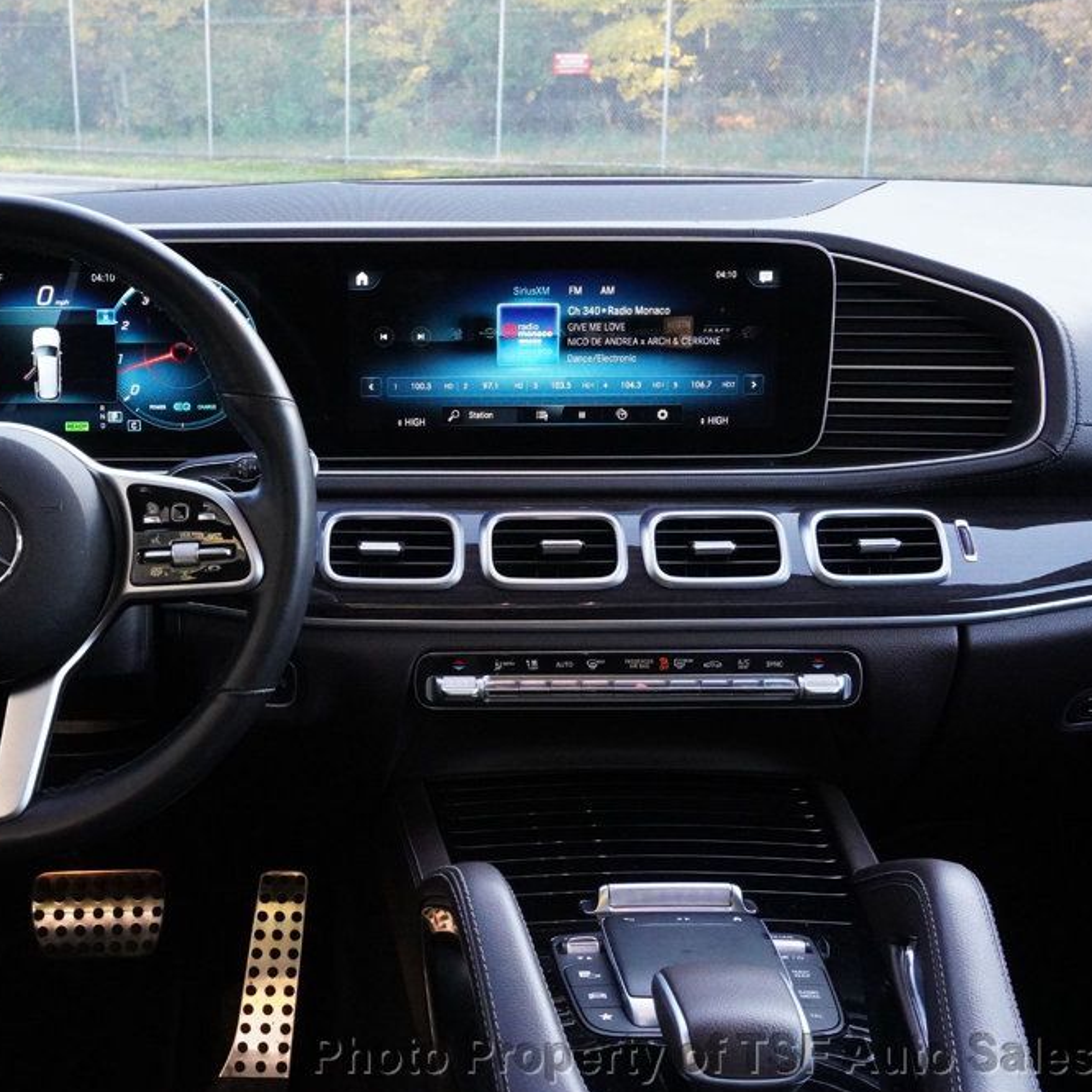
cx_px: 343
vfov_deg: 36.1
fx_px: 1677
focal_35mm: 47
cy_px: 545
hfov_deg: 35.6
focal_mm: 24
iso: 6400
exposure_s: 1/250
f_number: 9
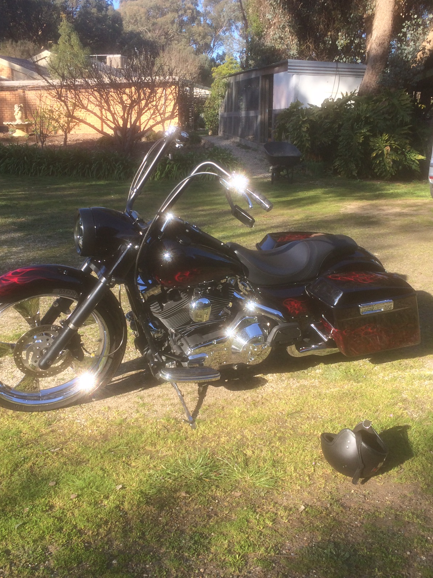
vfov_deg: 50.1
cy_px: 294
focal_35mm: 37
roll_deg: +1.5
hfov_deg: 38.6
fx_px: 617
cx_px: 187
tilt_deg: -16.1
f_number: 2.2
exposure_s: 1/622
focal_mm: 4.15
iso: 32
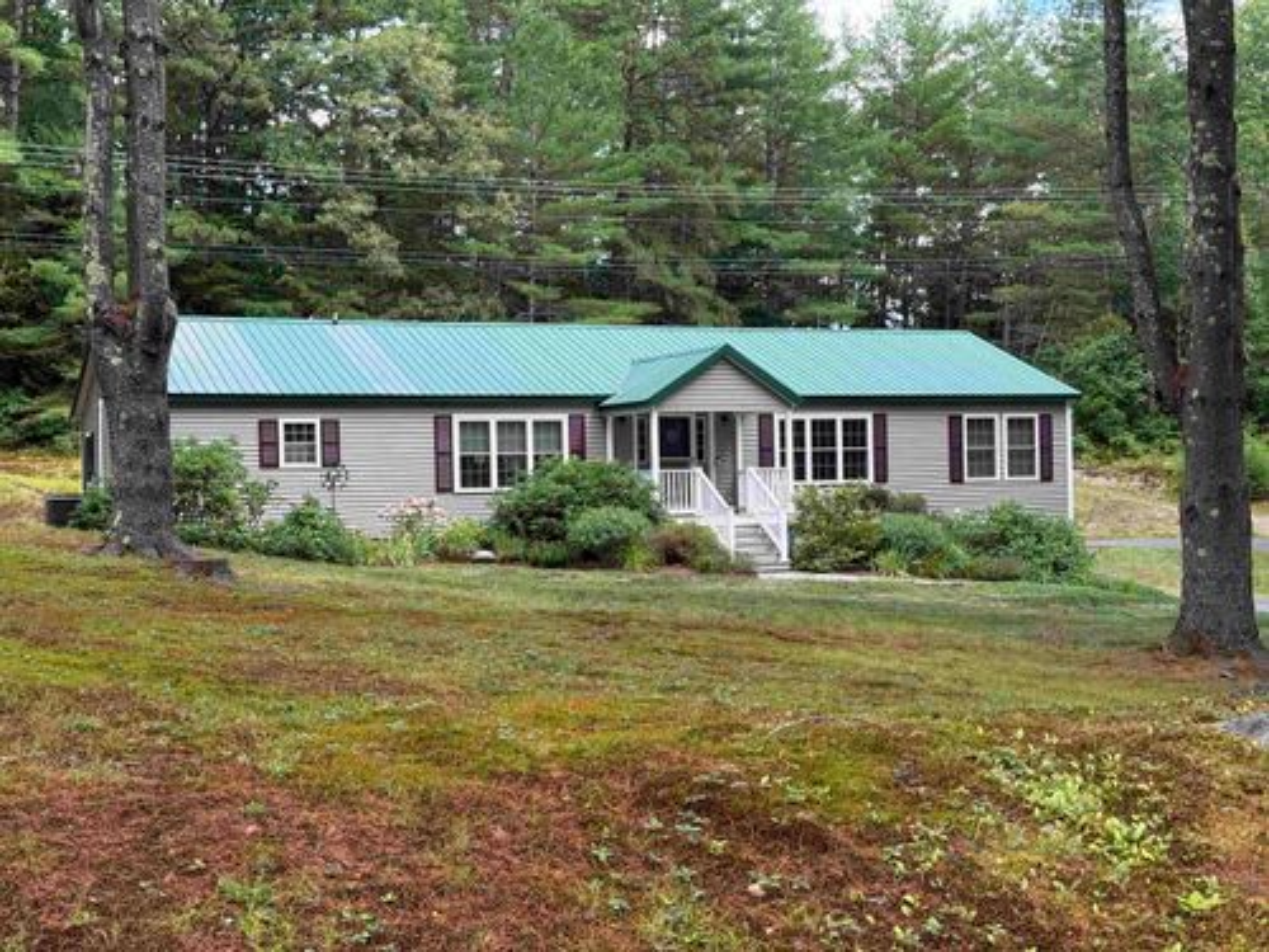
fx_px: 1760
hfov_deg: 39.7
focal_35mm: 48
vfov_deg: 30.3
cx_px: 634
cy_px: 476
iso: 64
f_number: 1.78
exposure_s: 1/381
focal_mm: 6.76
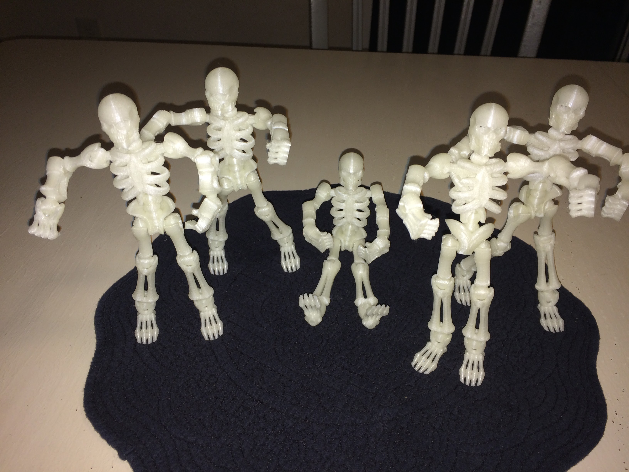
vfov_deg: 48.2
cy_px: 236
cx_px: 314
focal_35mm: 29
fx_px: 527
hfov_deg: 61.7
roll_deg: -1.2
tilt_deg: -39.9
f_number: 2.2
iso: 32
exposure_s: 1/38
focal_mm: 4.15
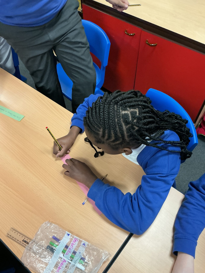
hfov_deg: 48.2
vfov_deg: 61.7
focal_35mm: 29
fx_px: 229
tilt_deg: -53.8
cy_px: 136
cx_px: 102
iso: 160
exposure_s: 1/60
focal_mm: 3
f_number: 1.8
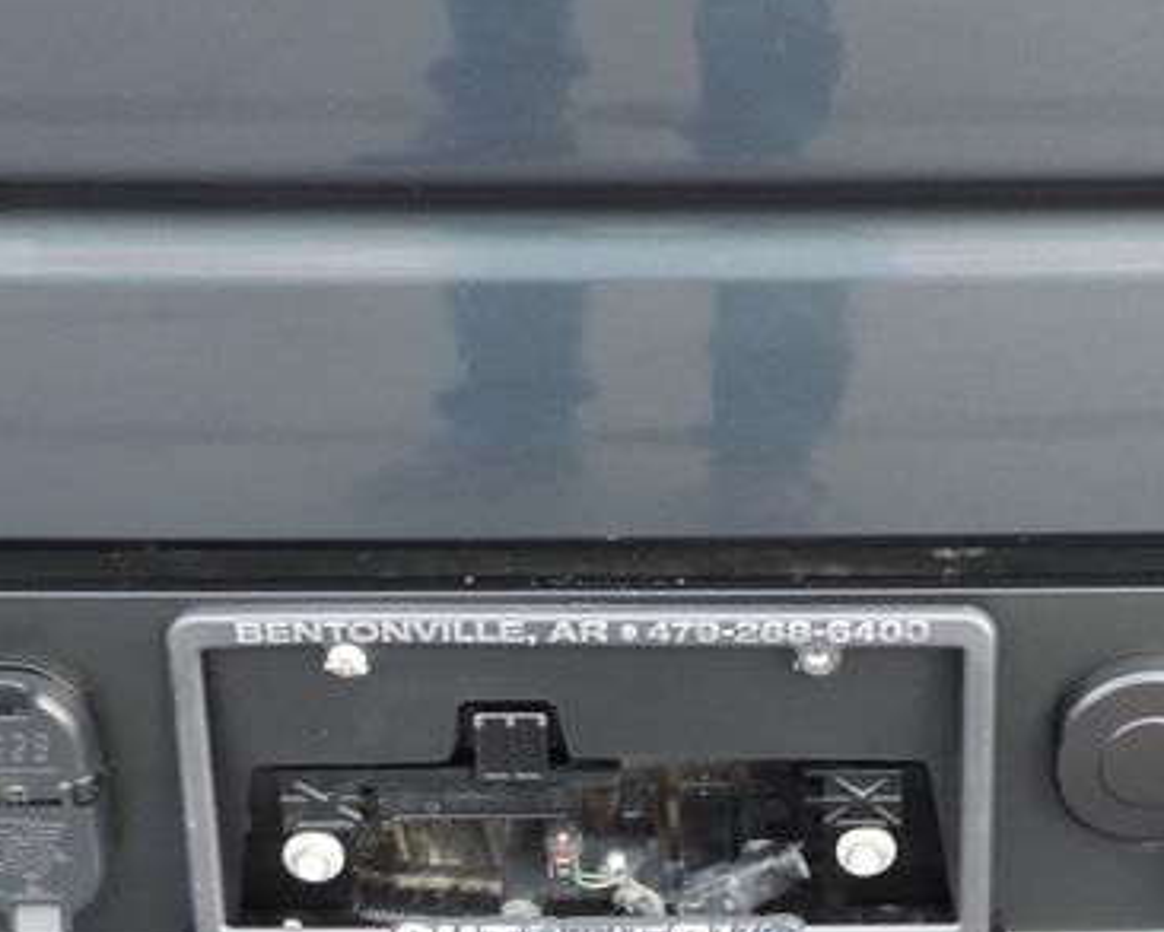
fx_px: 2826
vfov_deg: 18.3
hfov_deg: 23.1
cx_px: 811
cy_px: 903
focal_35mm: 82
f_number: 3
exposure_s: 1/30
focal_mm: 4.3
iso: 125
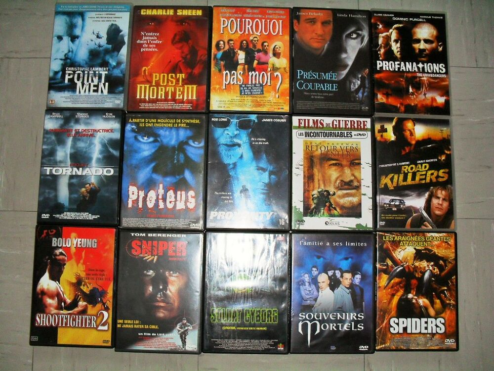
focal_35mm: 35
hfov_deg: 52.6
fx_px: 499
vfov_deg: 40.7
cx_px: 247
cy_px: 186
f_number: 3.2
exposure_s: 1/45
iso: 200
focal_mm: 6.3
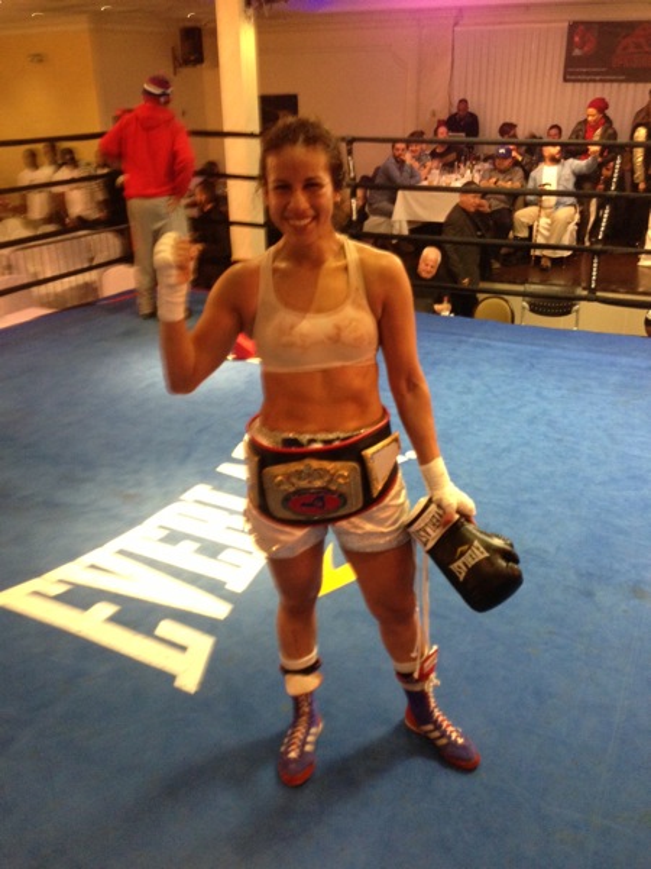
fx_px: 827
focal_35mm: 33
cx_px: 326
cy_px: 434
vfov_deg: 55.4
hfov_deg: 42.9
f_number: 2.4
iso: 250
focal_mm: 4.13
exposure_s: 1/20
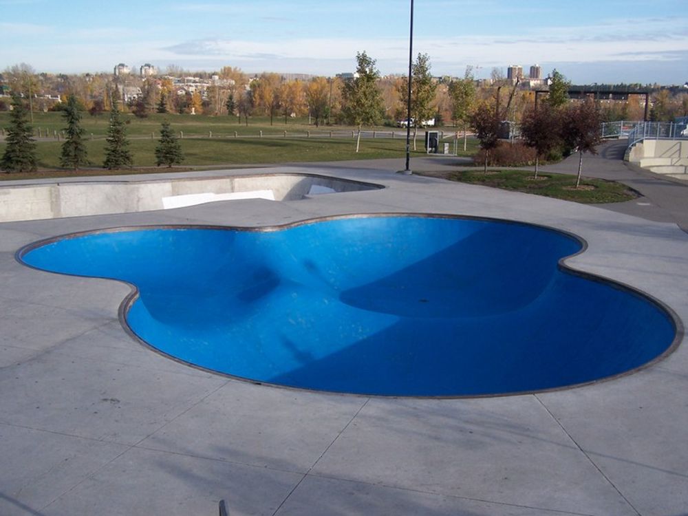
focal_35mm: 38
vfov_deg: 37.7
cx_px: 344
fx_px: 755
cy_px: 258
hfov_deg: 49.0
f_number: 2.8
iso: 80
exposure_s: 1/750
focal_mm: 6.3
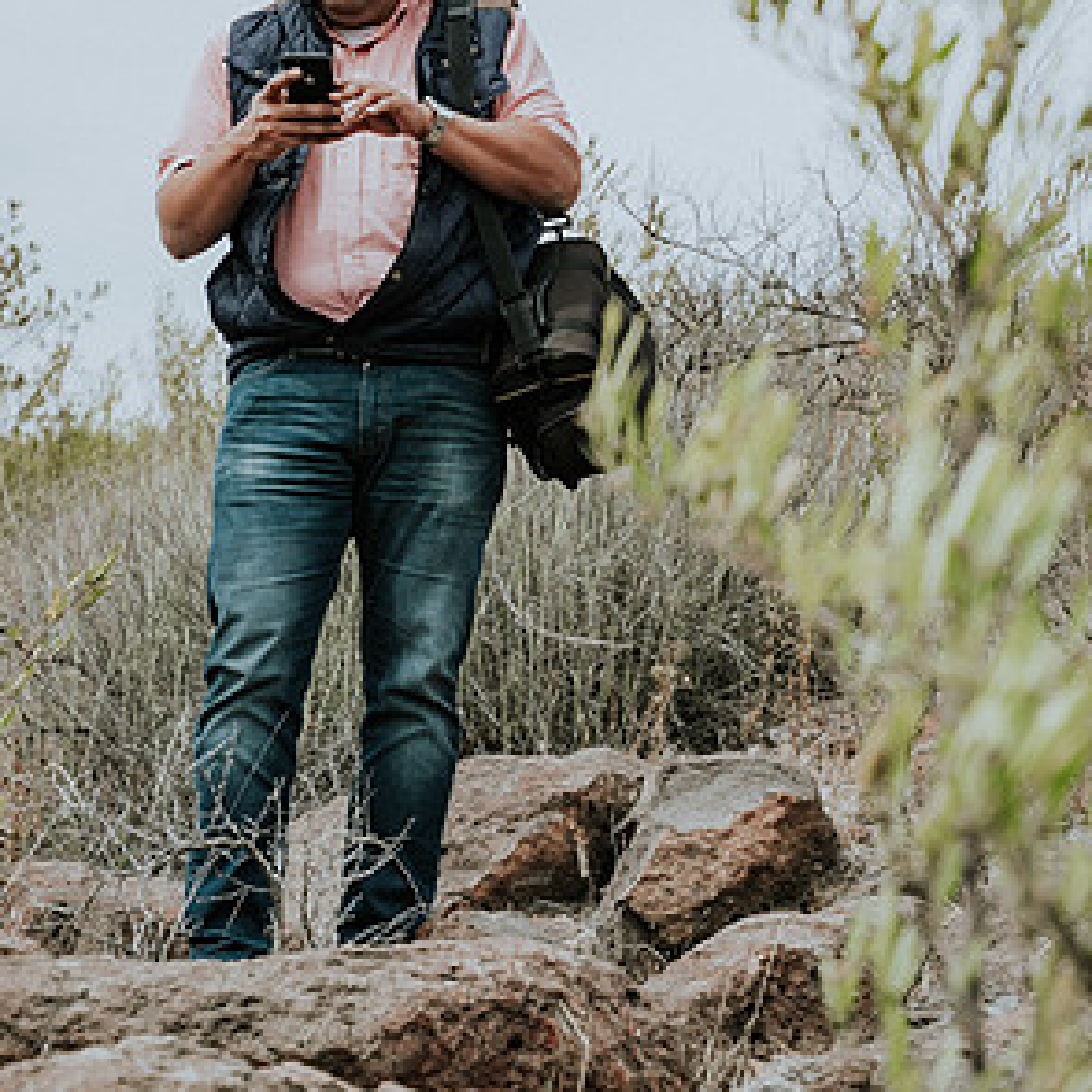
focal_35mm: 101
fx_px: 3605
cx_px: 552
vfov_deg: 17.1
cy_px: 289
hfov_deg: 17.2
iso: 250
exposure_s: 1/2500
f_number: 5
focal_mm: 52
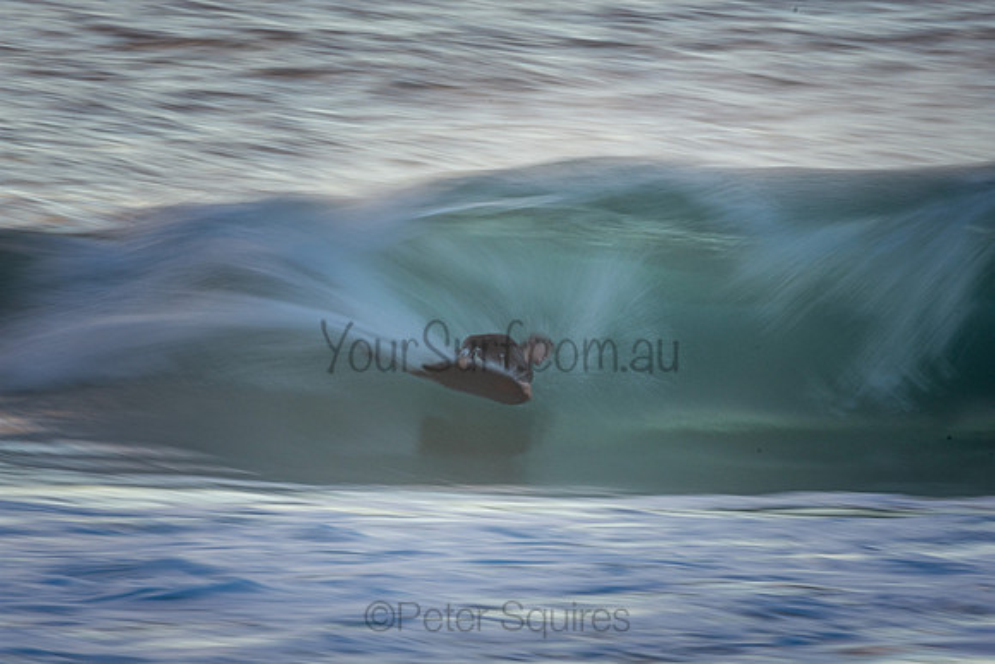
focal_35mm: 750
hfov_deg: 2.7
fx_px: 20733
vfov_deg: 1.8
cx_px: 498
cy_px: 332
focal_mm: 500
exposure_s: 1/10
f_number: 22
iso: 100
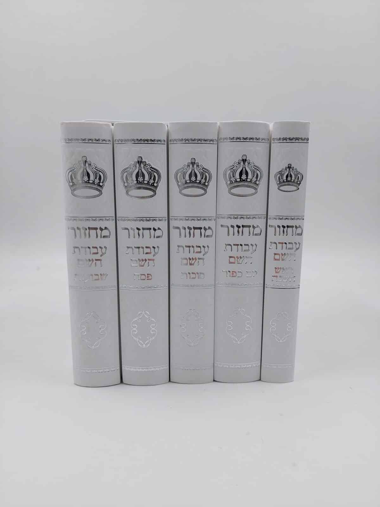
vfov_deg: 71.6
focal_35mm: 24
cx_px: 190
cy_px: 254
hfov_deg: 56.8
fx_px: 351
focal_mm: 5.23
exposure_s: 1/224
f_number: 1.8
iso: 40
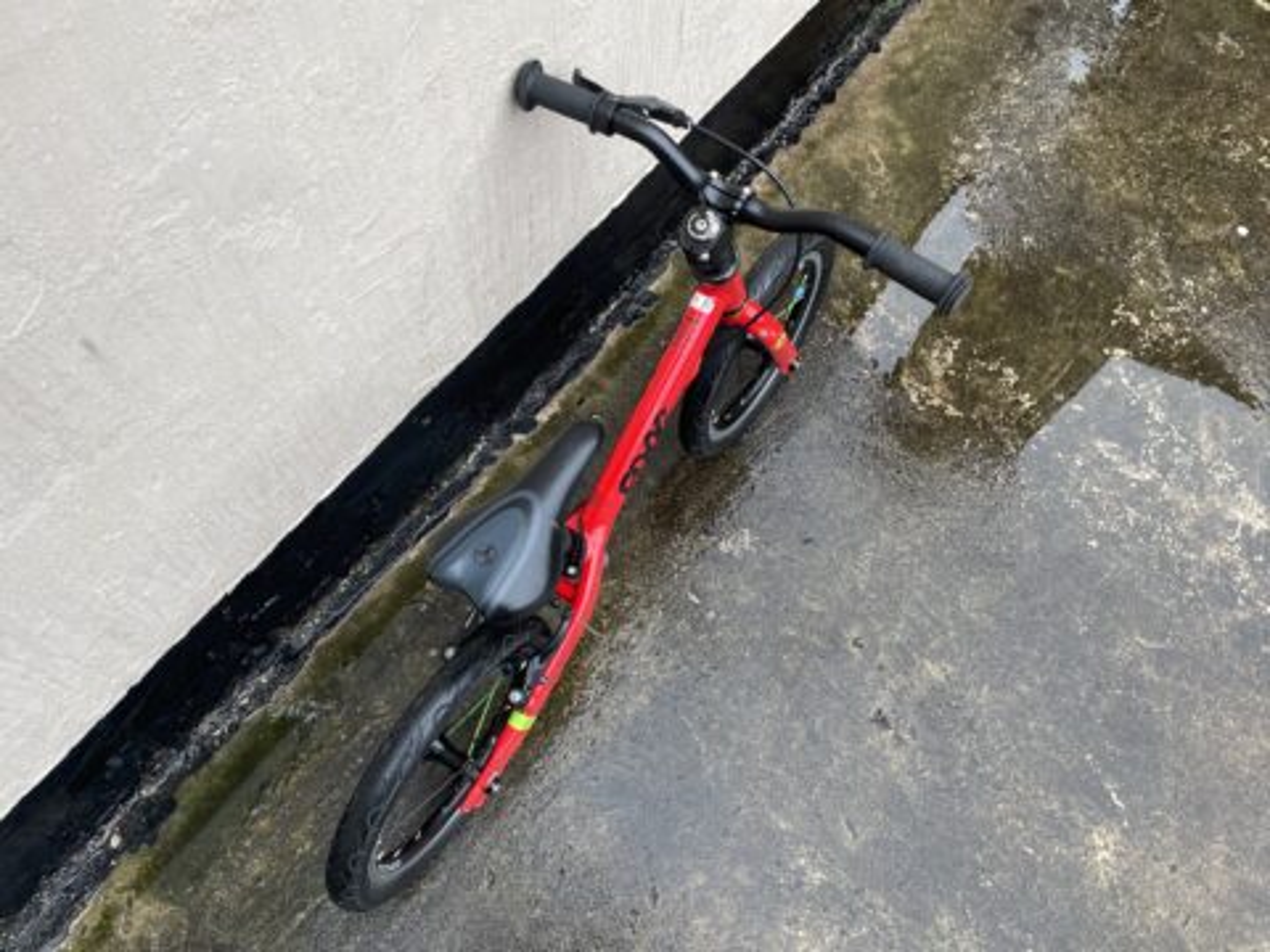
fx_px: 954
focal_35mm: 26
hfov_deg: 67.3
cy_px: 476
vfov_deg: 53.1
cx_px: 635
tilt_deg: -66.3
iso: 64
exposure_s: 1/121
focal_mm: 4.2
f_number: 1.6
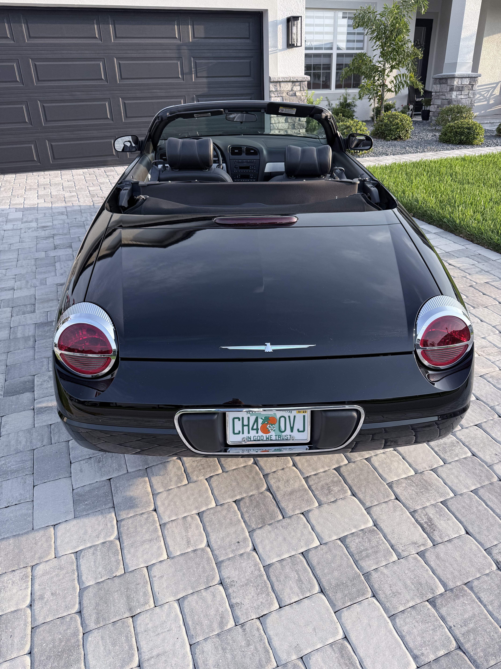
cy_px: 334
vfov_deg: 71.6
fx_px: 463
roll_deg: +2.3
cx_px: 250
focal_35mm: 24
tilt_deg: -22.6
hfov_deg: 56.8
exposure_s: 1/878
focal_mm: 6.76
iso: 80
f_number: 1.78
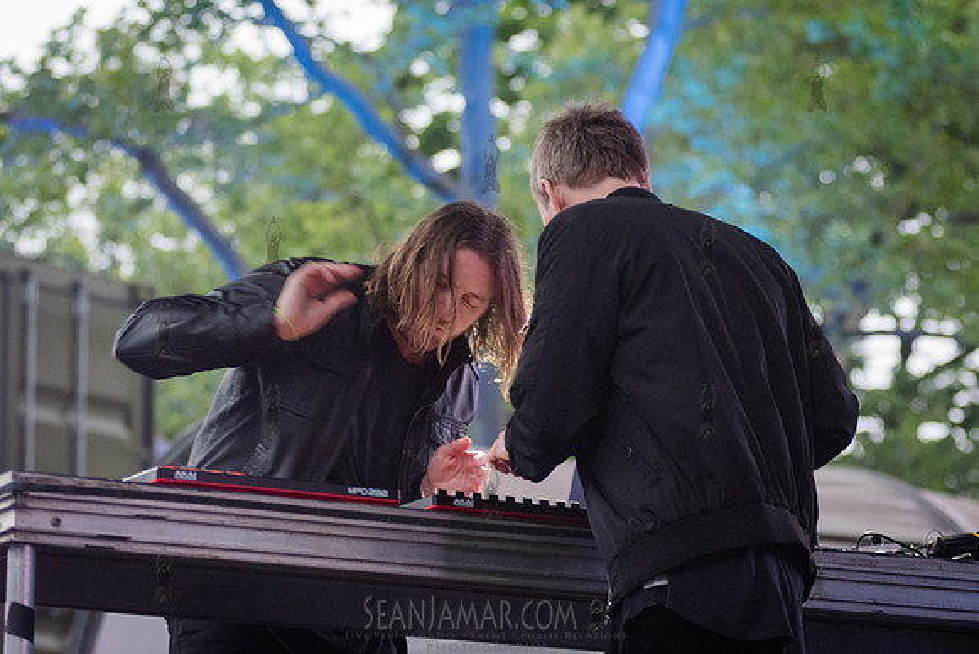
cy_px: 359
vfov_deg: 10.4
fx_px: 3591
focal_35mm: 132
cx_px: 422
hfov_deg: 15.5
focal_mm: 92
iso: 4000
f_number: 3.2
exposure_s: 1/160
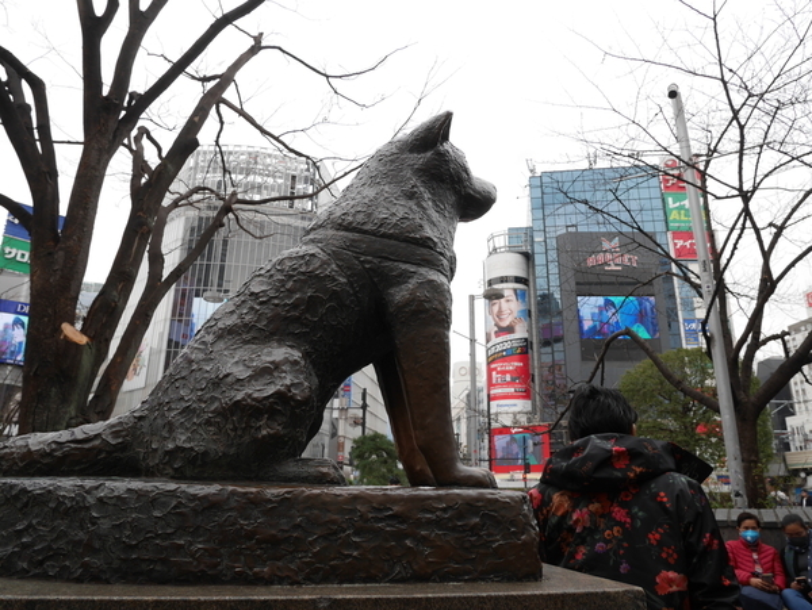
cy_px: 305
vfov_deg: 56.9
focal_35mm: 24
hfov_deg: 71.6
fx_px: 563
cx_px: 406
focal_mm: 12
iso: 200
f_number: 5.6
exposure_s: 1/250
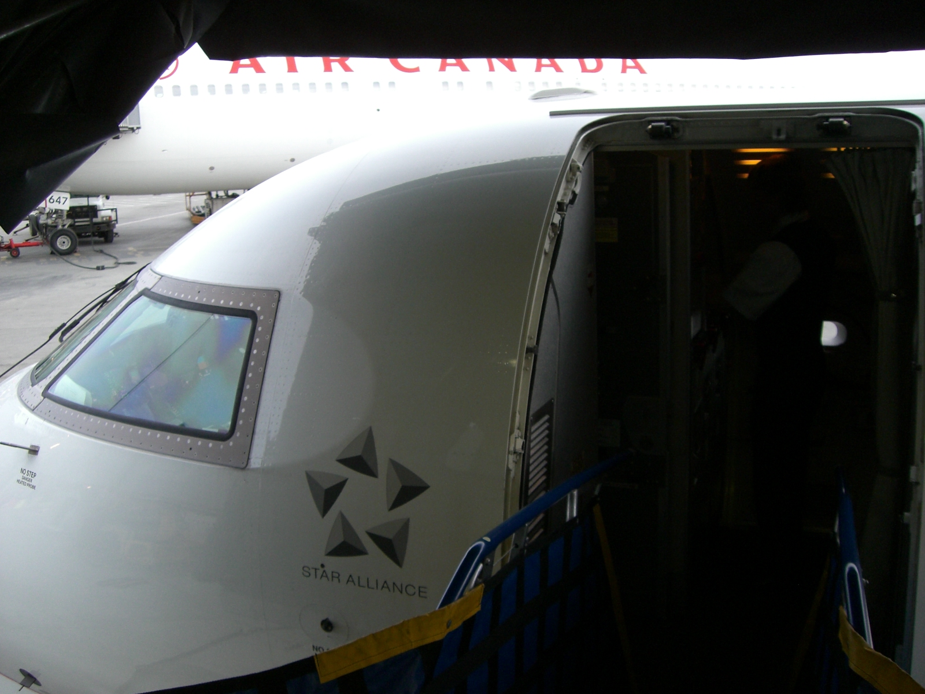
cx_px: 462
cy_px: 347
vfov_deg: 37.7
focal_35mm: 38
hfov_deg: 49.0
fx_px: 1015
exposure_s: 1/160
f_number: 2.7
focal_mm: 6.2
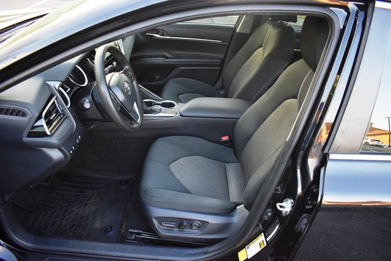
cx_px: 196
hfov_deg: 67.4
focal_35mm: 27
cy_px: 130
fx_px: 293
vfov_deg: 48.0
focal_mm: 18
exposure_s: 1/125
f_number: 3.5
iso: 800
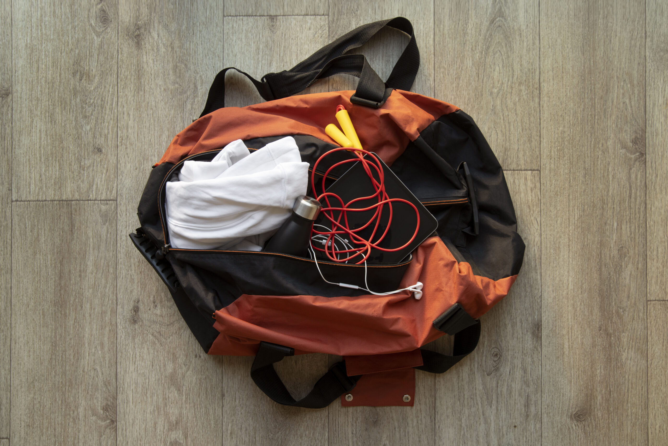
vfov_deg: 35.1
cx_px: 334
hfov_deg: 50.7
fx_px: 705
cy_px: 223
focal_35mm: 38
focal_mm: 38
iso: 320
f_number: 13
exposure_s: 1/13
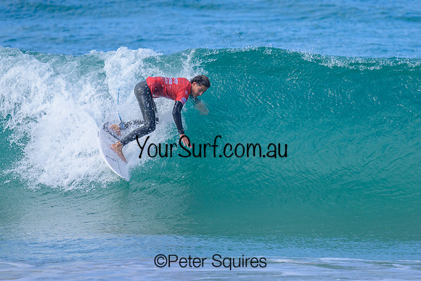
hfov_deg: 1.9
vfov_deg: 1.3
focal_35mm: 1098
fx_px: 12848
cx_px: 254
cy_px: 100
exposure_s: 1/2000
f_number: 6.3
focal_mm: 800
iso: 720
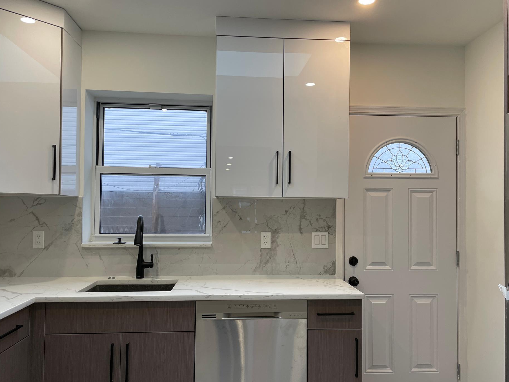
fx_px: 426
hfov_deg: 61.7
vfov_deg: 48.2
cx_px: 258
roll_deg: -0.5
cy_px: 200
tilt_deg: +1.3
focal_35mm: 29
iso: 64
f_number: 1.6
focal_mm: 4.2
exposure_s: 1/120
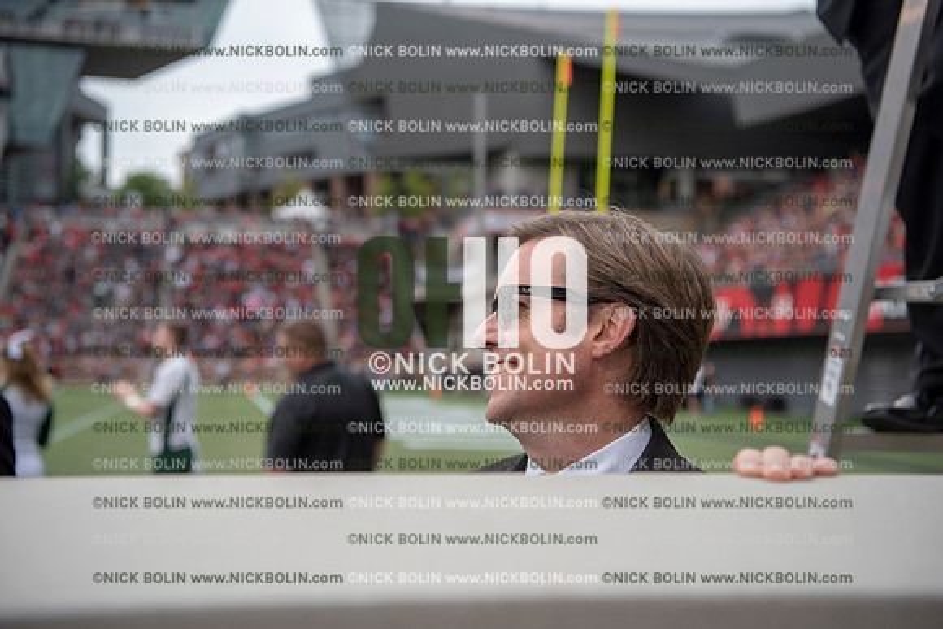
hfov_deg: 39.6
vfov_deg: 27.0
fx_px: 1310
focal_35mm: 50
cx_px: 472
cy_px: 314
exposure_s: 1/500
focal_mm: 50
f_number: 3.5
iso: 250
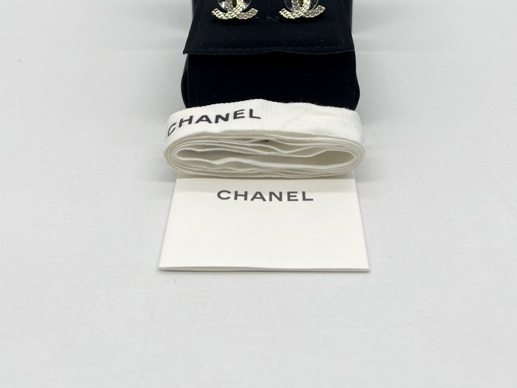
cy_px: 48
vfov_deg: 35.7
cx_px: 271
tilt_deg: -24.2
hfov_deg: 49.0
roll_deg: -0.3
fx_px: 568
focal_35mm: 38
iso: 40
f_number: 1.5
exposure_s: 1/181
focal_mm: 5.7
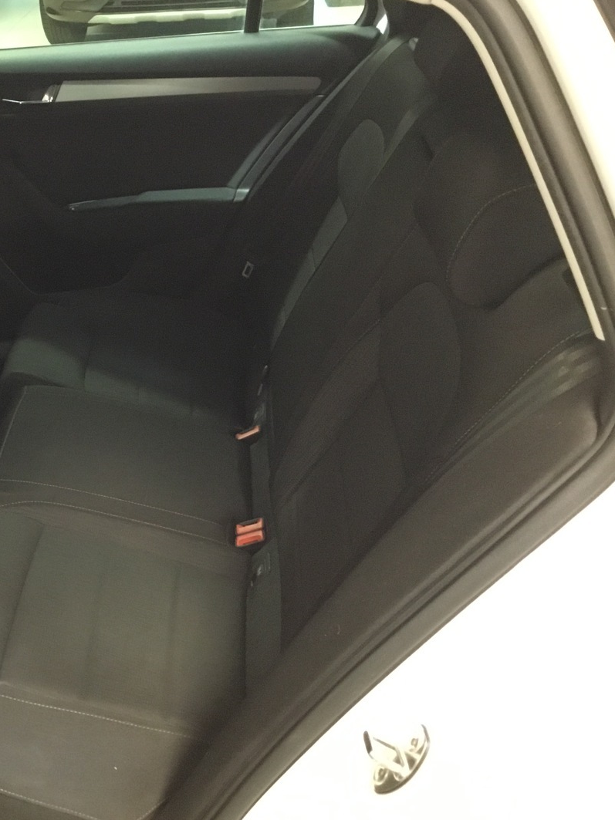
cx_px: 73
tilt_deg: -30.5
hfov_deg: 32.8
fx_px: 995
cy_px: 410
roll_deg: +6.0
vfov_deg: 44.8
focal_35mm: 42
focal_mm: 3.3
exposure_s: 1/17
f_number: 2.4
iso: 500
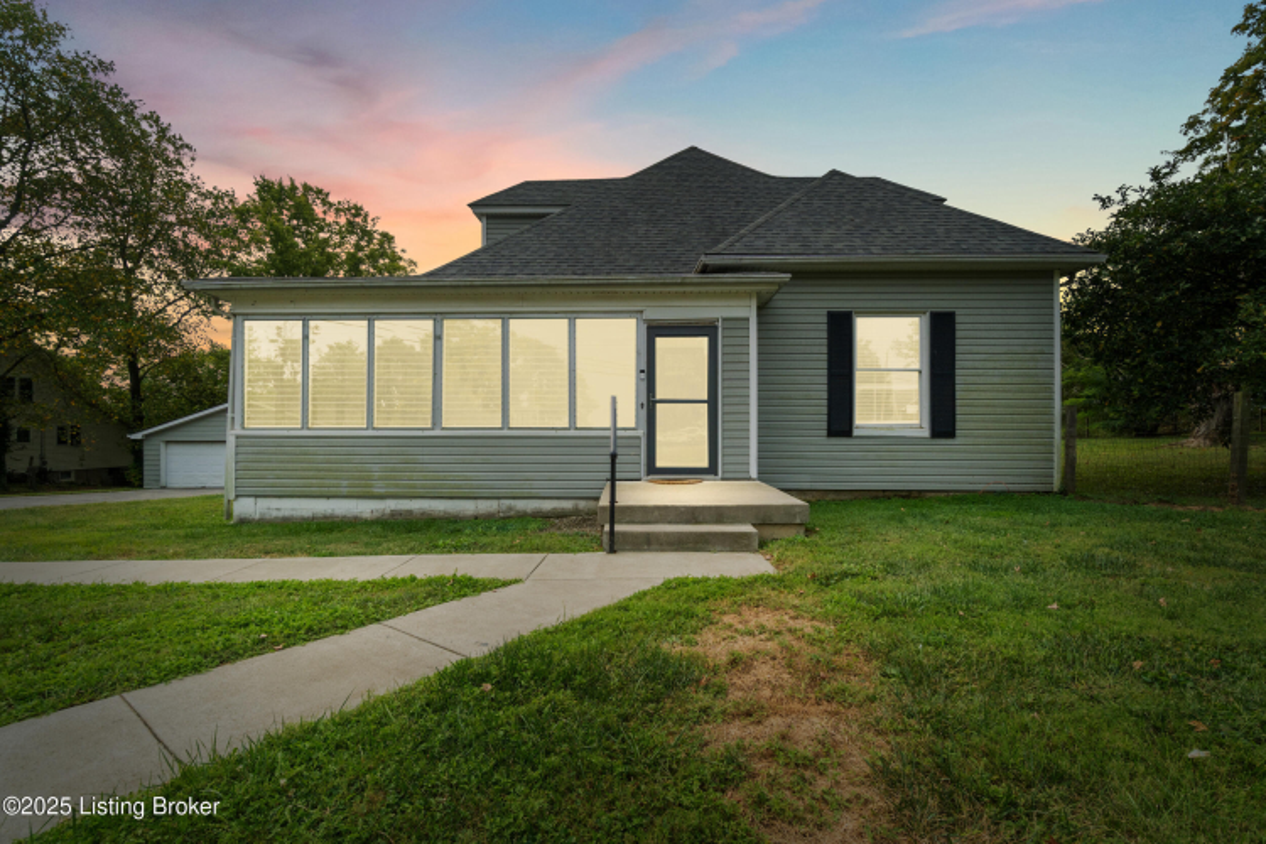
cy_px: 422
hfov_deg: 100.4
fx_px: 527
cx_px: 633
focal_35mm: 15
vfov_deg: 77.3
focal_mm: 10
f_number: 8
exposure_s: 1/640
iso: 400
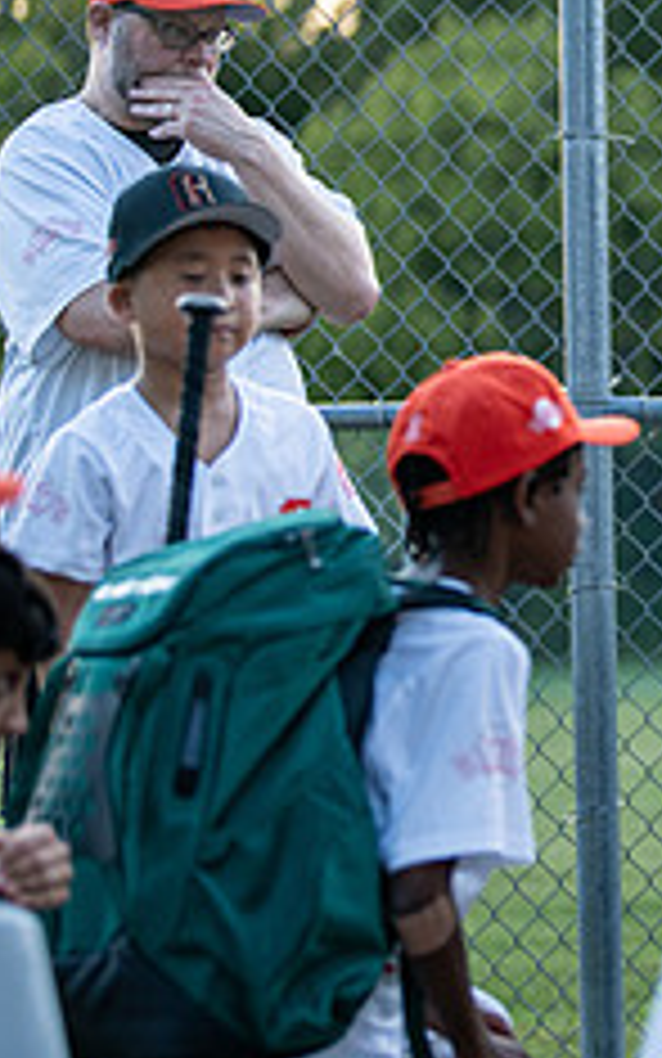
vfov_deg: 12.7
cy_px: 236
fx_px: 4731
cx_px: 1323
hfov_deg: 7.7
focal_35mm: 164
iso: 250
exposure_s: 1/1250
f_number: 1.2
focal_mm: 50
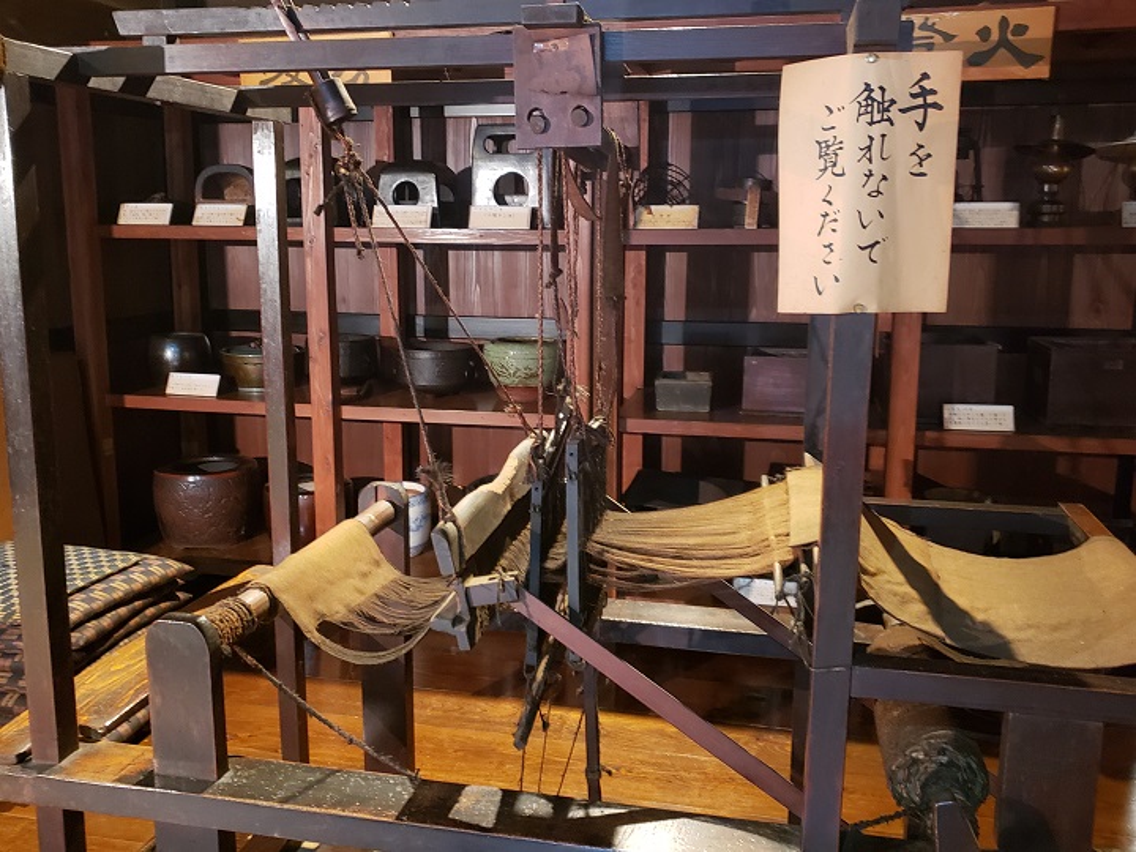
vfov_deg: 53.1
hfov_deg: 67.3
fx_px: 853
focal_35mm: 26
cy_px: 426
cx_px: 568
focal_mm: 4.3
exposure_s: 1/10
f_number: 1.5
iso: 640
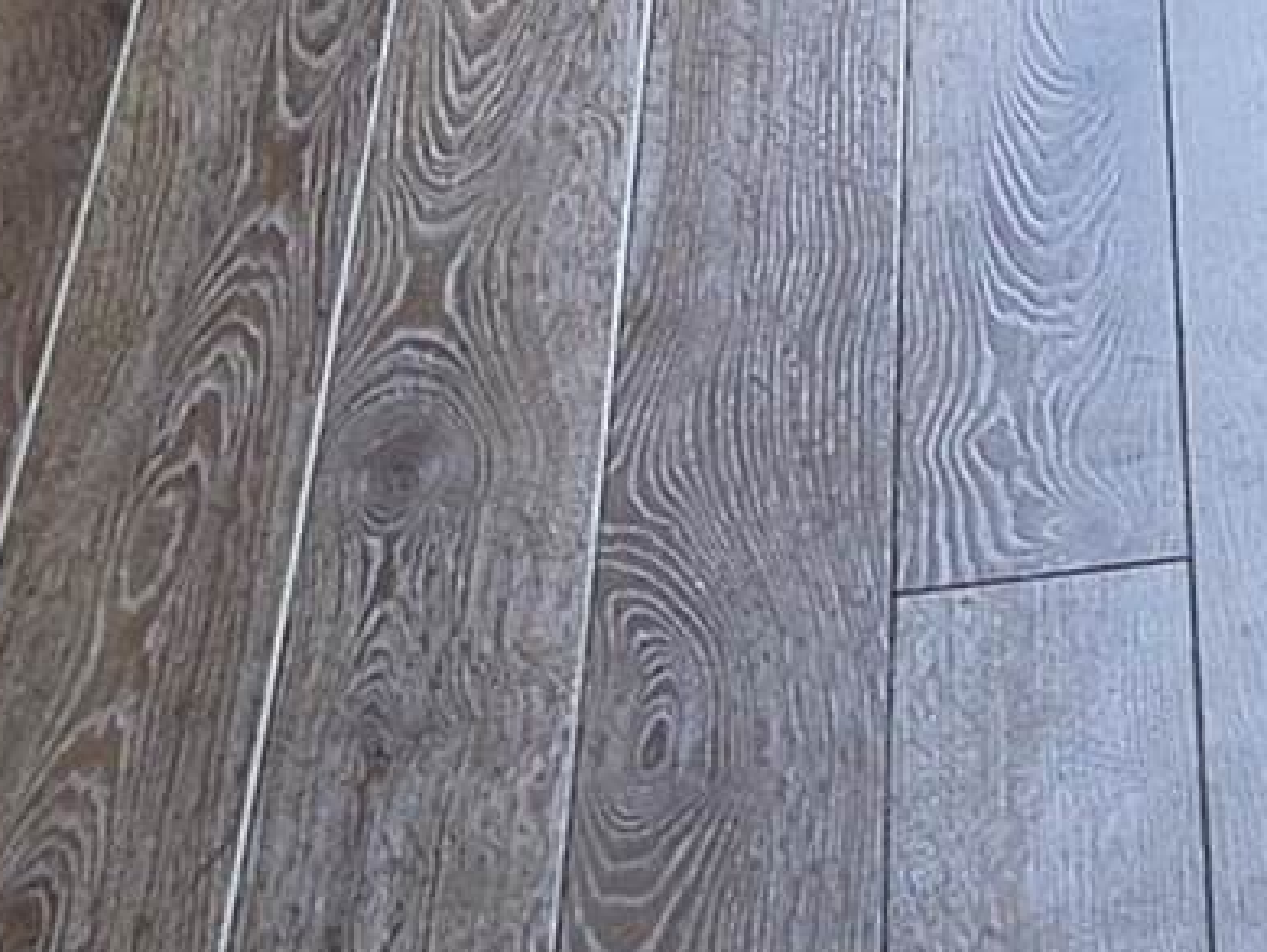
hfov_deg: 10.0
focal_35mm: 181
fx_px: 6629
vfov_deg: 7.2
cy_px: -2040
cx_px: 2602
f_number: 1.8
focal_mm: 5.4
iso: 125
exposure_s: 1/120
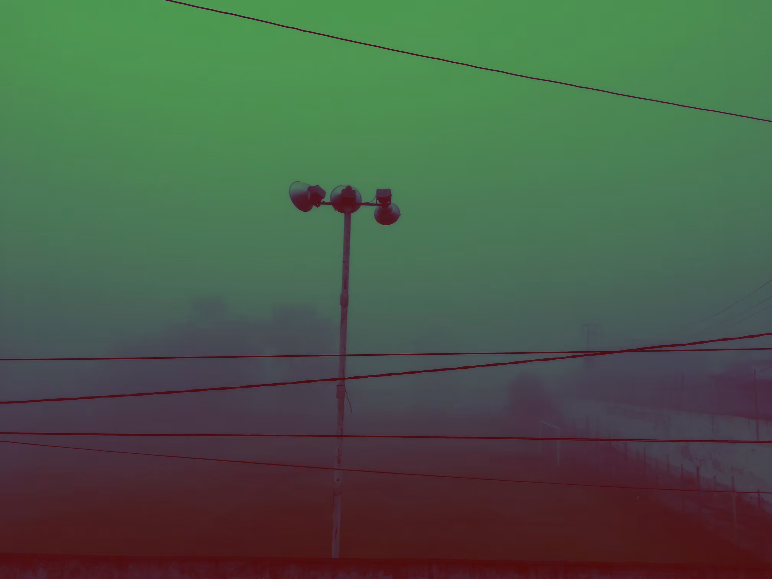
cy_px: 290
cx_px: 386
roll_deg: +0.3
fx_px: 647
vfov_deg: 48.2
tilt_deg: +7.1
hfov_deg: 61.7
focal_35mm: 29
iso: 32
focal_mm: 4.15
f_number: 2.2
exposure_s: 1/120
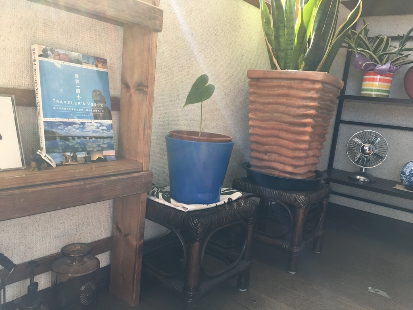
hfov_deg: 61.7
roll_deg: -5.5
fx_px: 346
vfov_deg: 48.2
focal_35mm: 29
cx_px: 206
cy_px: 155
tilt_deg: -7.4
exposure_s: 1/60
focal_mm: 4.15
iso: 25
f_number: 2.2
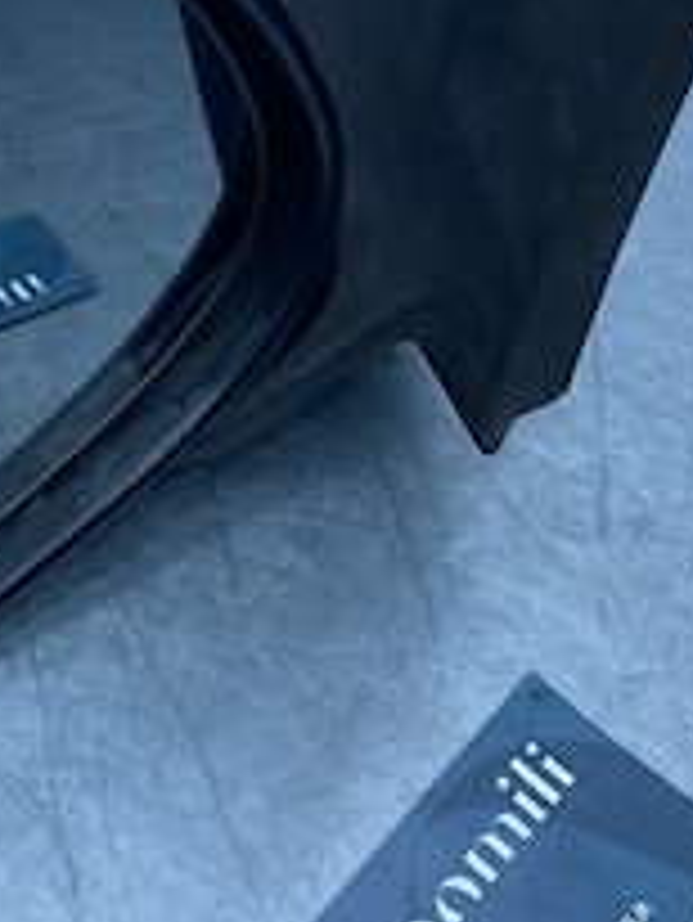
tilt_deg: -45.5
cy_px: 202
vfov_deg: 23.8
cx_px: 72
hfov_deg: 18.0
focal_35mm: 81
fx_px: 2160
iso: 32
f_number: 1.8
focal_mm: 4.25
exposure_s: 1/877
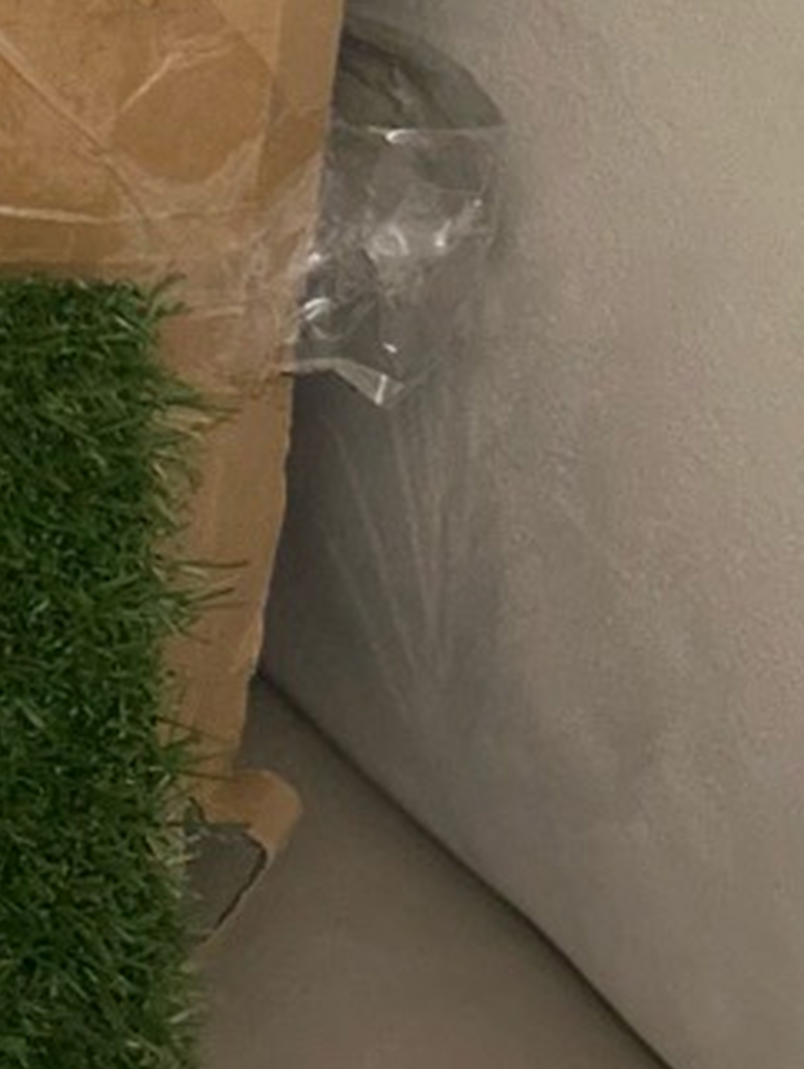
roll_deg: -1.2
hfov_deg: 11.2
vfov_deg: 14.7
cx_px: -316
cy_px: -249
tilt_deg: -34.9
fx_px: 3990
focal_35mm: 129
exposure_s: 1/60
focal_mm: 5.7
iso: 500
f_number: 1.5
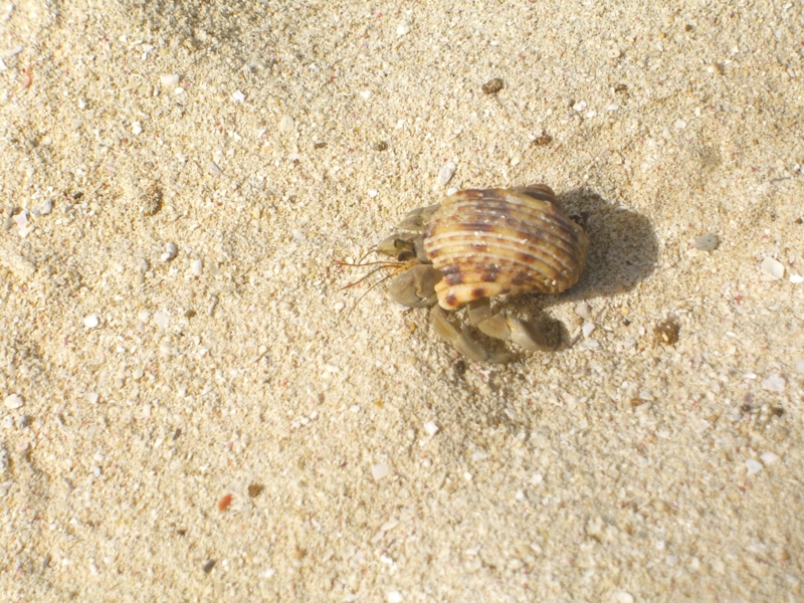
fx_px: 2648
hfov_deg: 17.3
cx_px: 402
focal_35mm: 114
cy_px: 302
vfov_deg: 13.0
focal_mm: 23.7
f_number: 7.4
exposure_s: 1/400
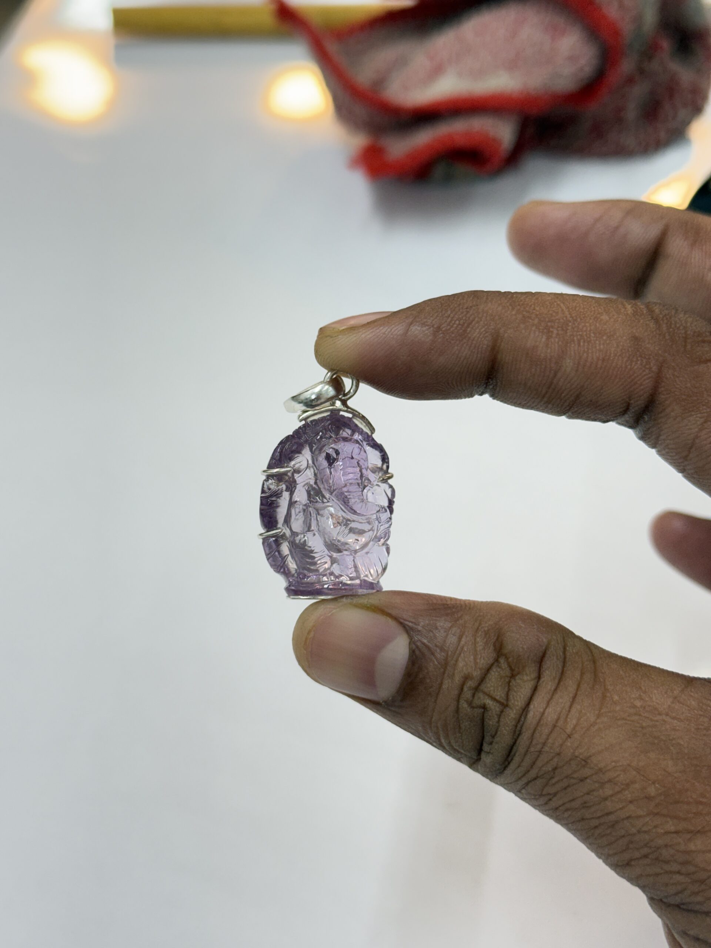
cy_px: 474
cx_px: 356
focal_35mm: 48
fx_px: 1315
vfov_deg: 39.7
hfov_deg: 30.3
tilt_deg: -45.2
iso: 64
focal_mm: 6.76
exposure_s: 1/100
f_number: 1.78
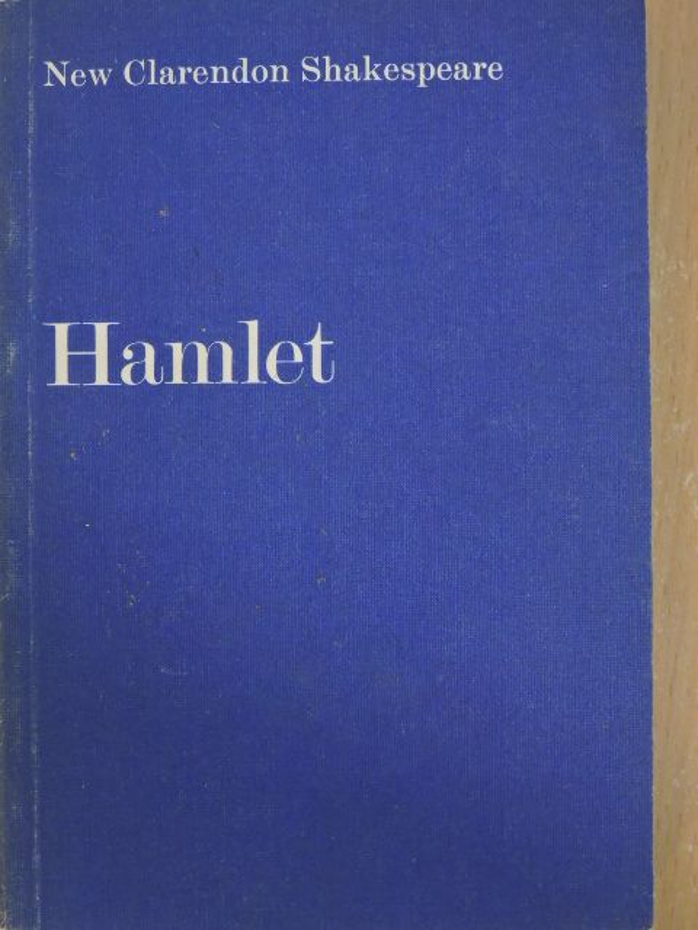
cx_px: 349
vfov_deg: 27.8
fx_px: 1882
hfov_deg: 21.0
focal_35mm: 70
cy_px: 465
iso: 800
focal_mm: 12.5
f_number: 4.5
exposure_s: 1/30
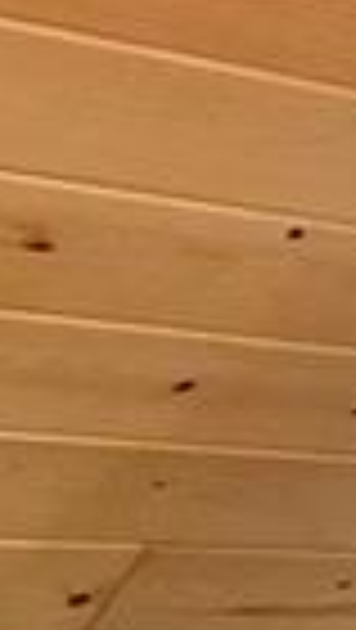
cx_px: 964
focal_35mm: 173
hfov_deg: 6.6
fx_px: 2896
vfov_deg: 12.0
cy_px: 842
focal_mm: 3
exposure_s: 1/60
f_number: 1.8
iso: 200
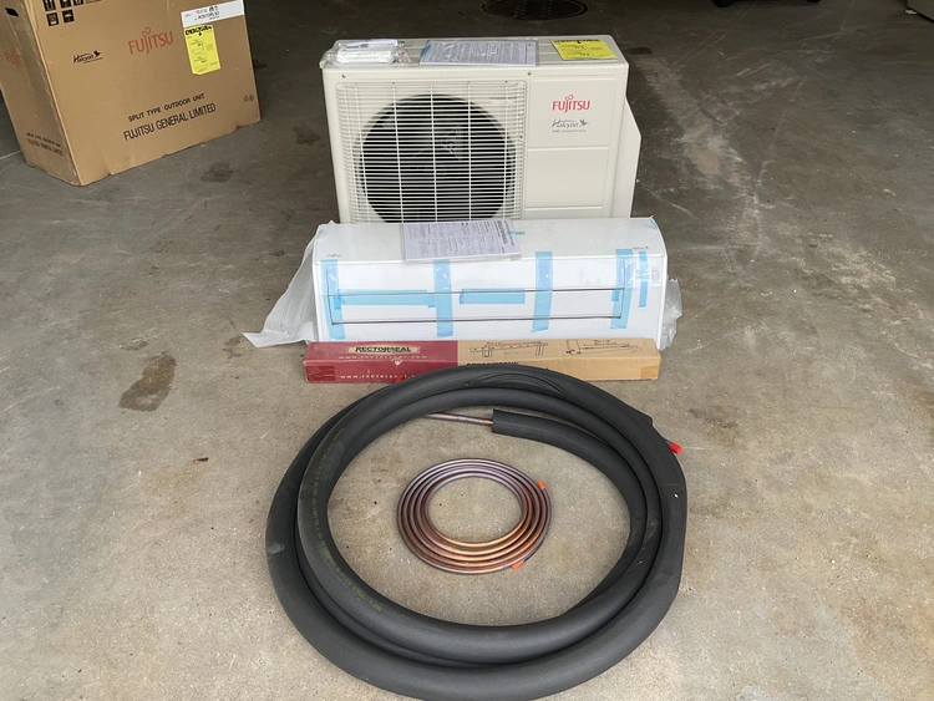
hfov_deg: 61.6
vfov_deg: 48.3
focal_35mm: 29
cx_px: 467
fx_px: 783
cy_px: 350
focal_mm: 3
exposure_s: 1/234
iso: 20
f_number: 1.8
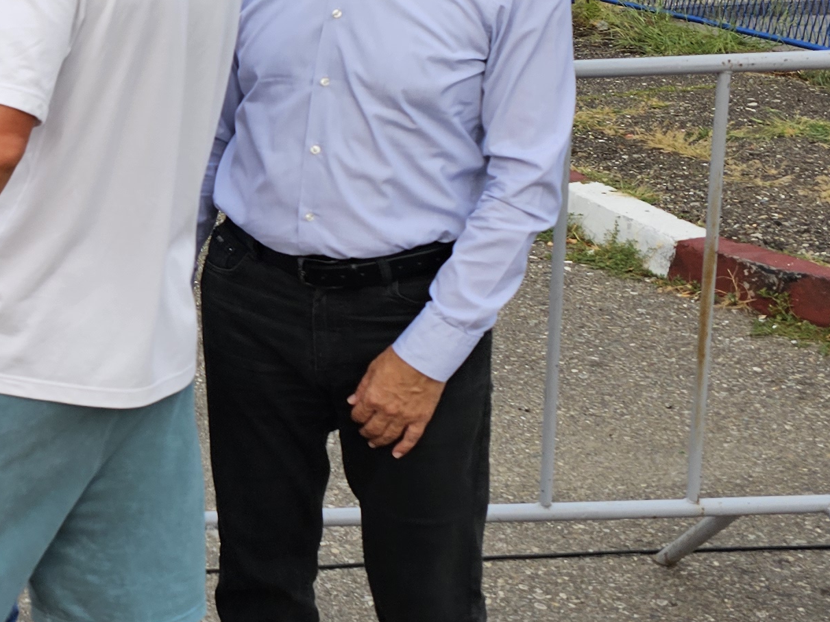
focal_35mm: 76
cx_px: -283
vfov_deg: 19.3
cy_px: 164
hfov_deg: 22.6
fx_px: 1822
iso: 12
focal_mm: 6.3
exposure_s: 1/180
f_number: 1.7
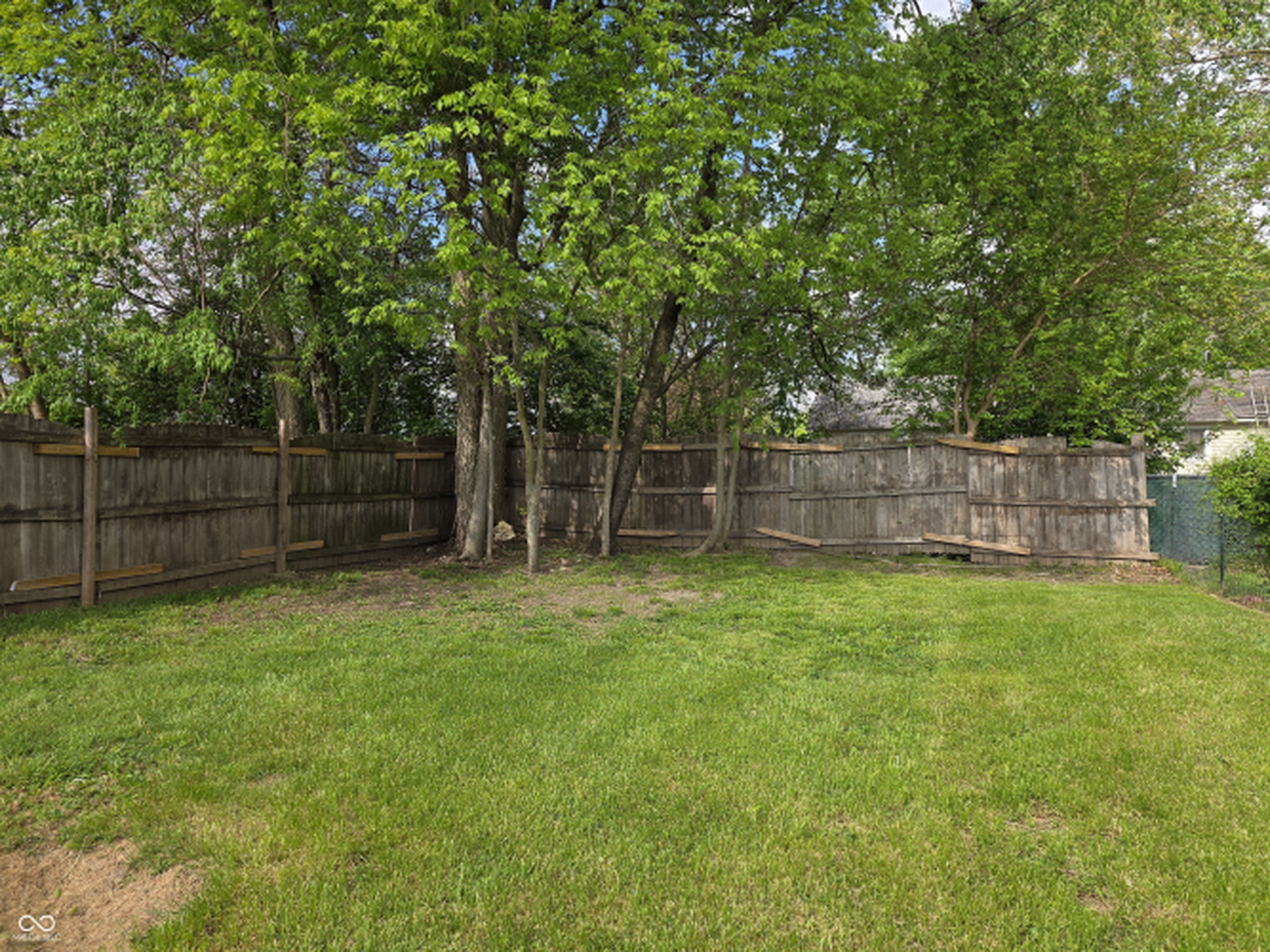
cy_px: 476
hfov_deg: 73.9
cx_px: 635
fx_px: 844
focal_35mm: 23
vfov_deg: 58.9
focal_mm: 6.25
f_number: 1.7
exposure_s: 1/514
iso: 12
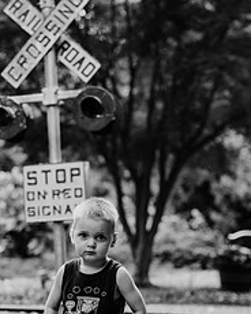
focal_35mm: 92
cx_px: 102
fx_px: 854
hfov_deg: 16.7
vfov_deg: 20.8
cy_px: 198
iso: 200
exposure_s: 1/500
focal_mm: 50
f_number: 2.2
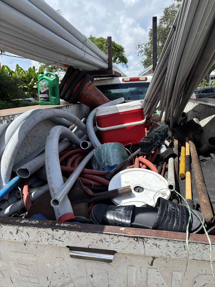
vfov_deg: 67.3
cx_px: 108
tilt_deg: -16.4
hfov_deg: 53.1
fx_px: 215
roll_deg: +2.1
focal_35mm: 26
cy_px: 144
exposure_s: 1/1812
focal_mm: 5.96
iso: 50
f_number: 1.6
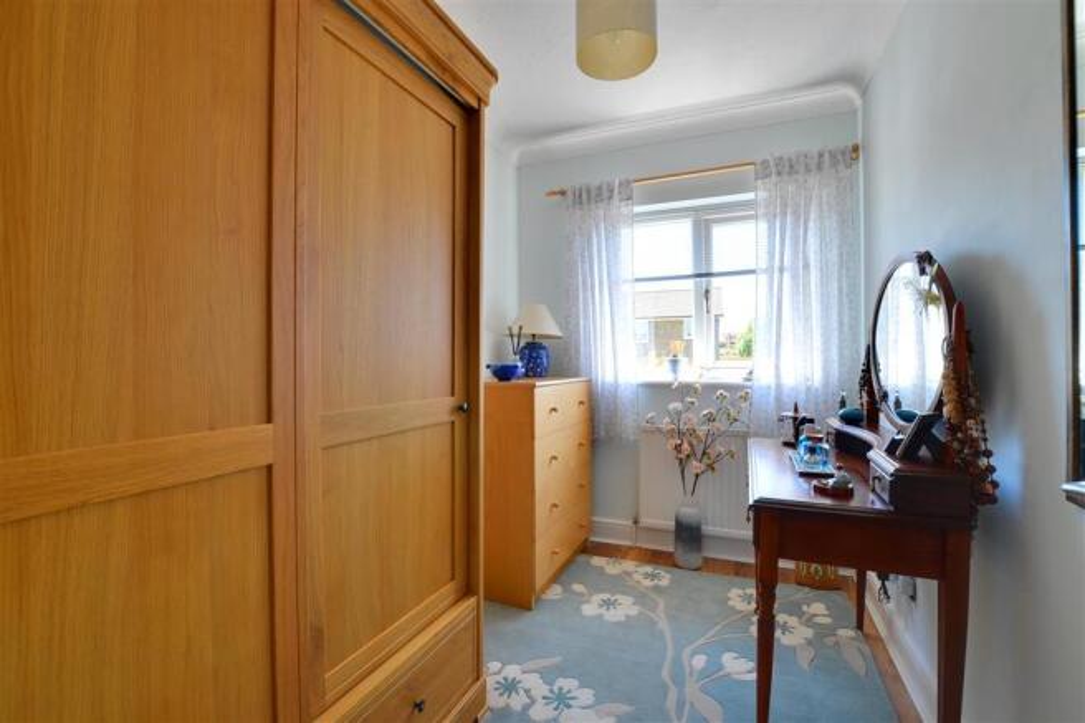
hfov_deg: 100.4
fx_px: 452
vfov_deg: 77.3
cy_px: 362
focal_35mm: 15
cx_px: 542
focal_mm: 10
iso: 400
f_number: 11
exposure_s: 1/30
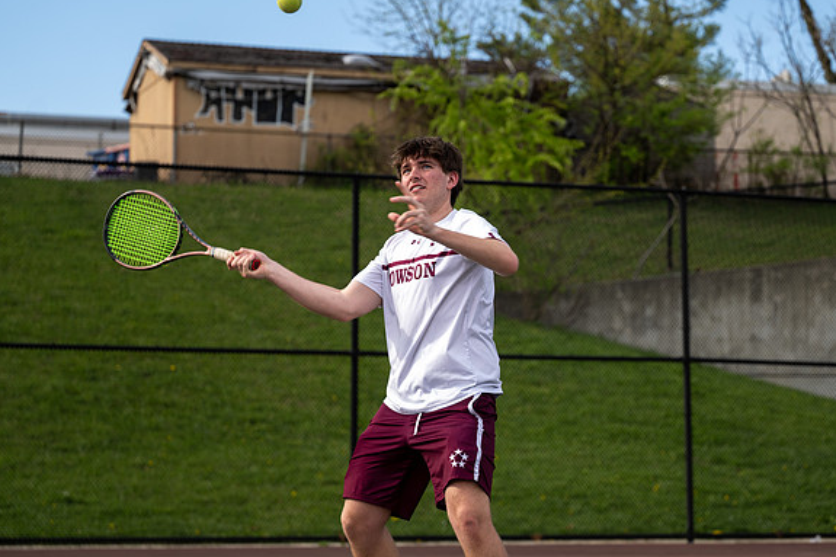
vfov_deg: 14.5
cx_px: 503
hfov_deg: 21.7
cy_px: 299
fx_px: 2182
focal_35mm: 94
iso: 80
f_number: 2.8
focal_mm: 70
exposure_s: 1/400
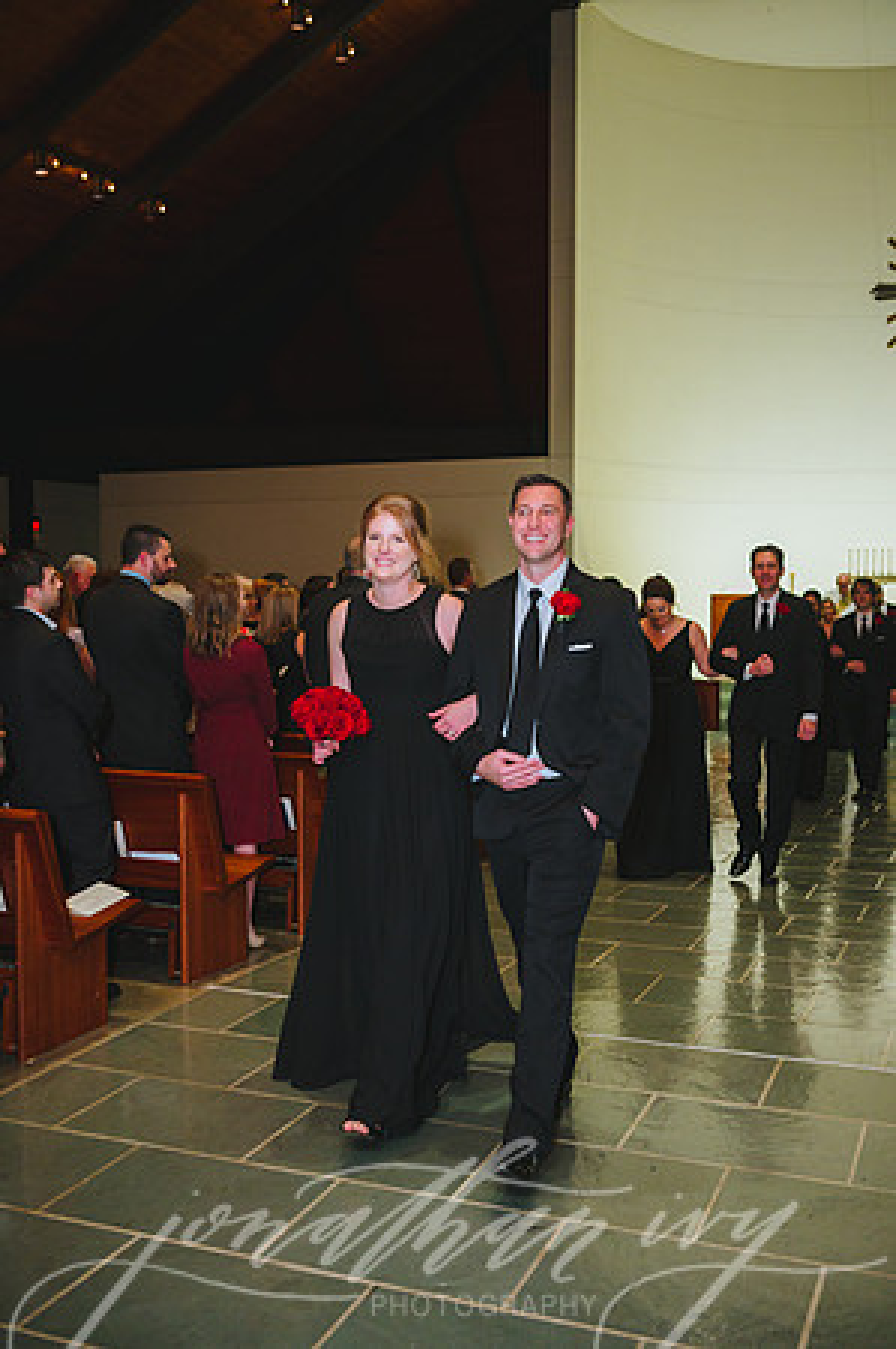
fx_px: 1422
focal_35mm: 38
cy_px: 674
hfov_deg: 35.0
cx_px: 448
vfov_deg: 50.7
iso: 2500
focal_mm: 38
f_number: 2.8
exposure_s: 1/500
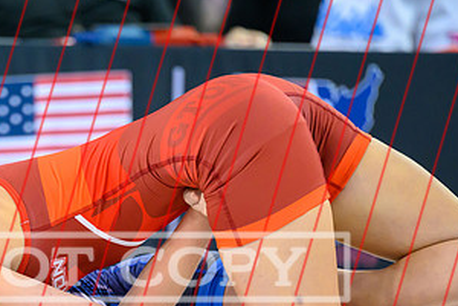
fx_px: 5775
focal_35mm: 454
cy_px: 302
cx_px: 14
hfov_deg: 4.5
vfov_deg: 3.0
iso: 2800
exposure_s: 1/800
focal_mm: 200
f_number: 2.8
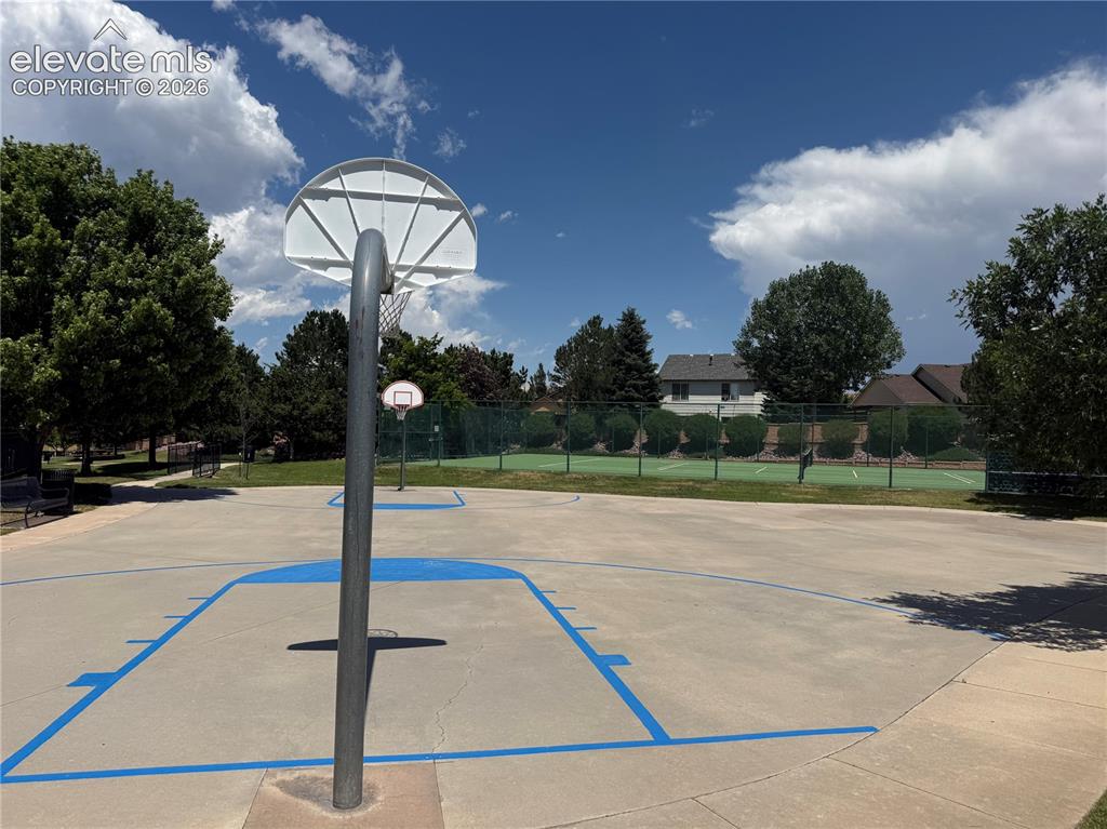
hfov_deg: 71.6
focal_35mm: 24
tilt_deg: +0.7
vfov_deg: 56.8
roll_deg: -2.5
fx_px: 767
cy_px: 414
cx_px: 554
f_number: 1.78
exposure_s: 1/10309
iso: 80
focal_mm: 6.76
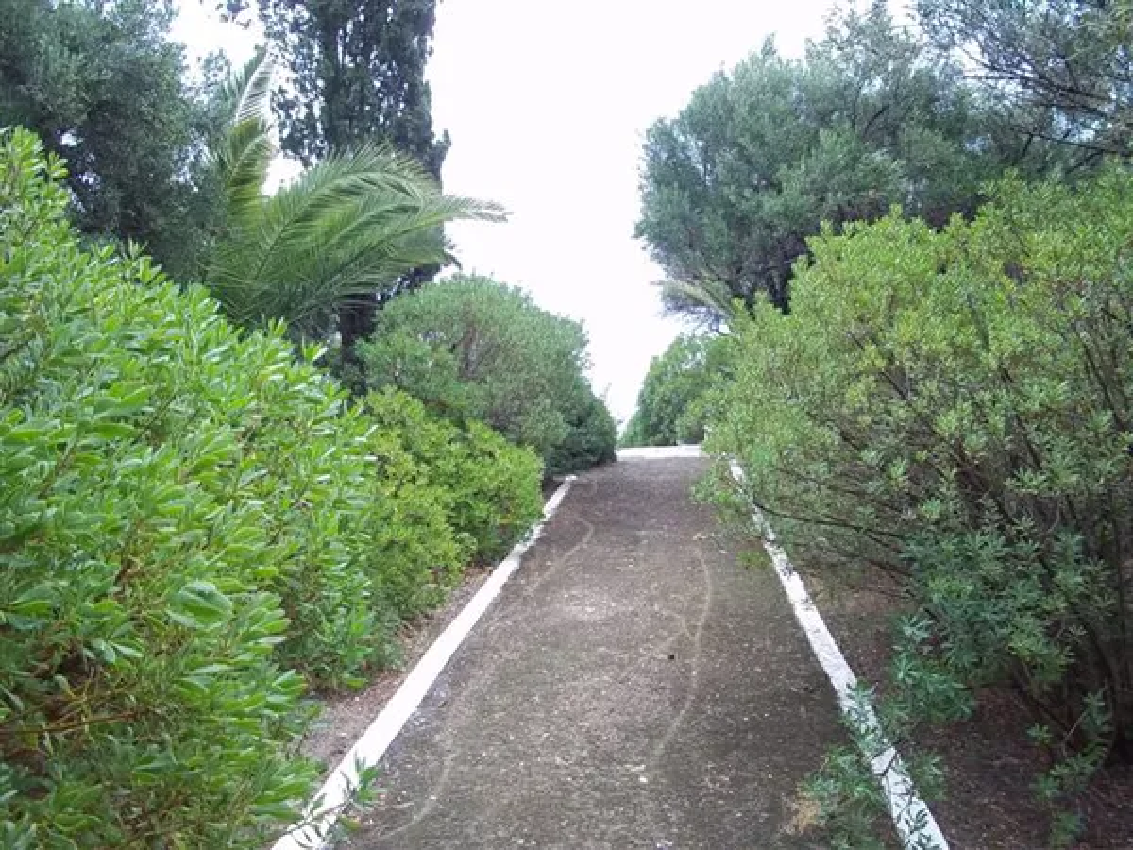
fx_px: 1178
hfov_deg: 51.4
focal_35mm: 36
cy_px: 425
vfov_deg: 39.7
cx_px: 566
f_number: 3.1
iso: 80
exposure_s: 1/80
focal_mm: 6.5
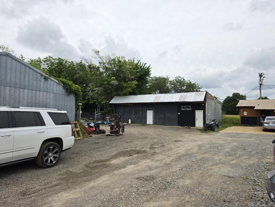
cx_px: 138
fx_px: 183
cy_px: 104
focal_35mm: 23
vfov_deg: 58.9
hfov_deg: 73.9
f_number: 1.4
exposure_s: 1/6352
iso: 64
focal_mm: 6.5
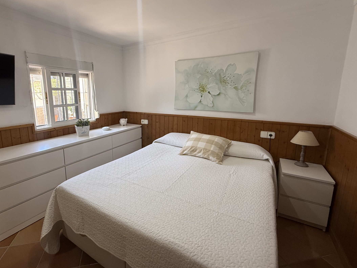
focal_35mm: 17
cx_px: 152
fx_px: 175
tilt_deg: -9.3
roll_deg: +0.1
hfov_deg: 90.4
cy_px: 123
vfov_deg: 74.6
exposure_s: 1/100
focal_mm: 2.22
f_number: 2.2
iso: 125
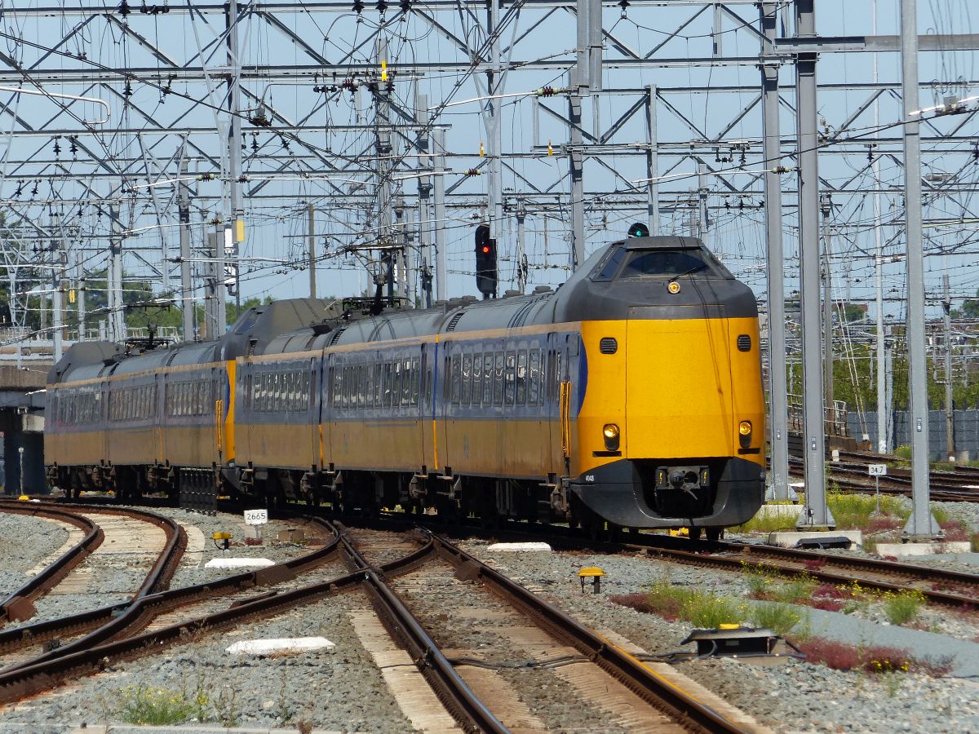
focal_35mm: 379
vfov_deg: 3.9
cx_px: 490
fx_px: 10719
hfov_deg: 5.2
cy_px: 367
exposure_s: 1/1300
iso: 100
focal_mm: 68.1
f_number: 4
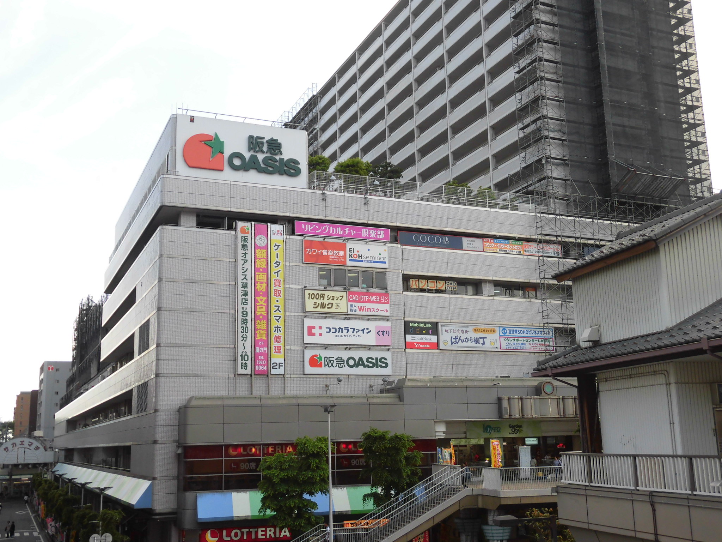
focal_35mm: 38
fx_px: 793
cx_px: 361
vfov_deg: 37.7
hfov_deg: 49.0
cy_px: 271
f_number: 3.7
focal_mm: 6.77
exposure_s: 1/400
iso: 100
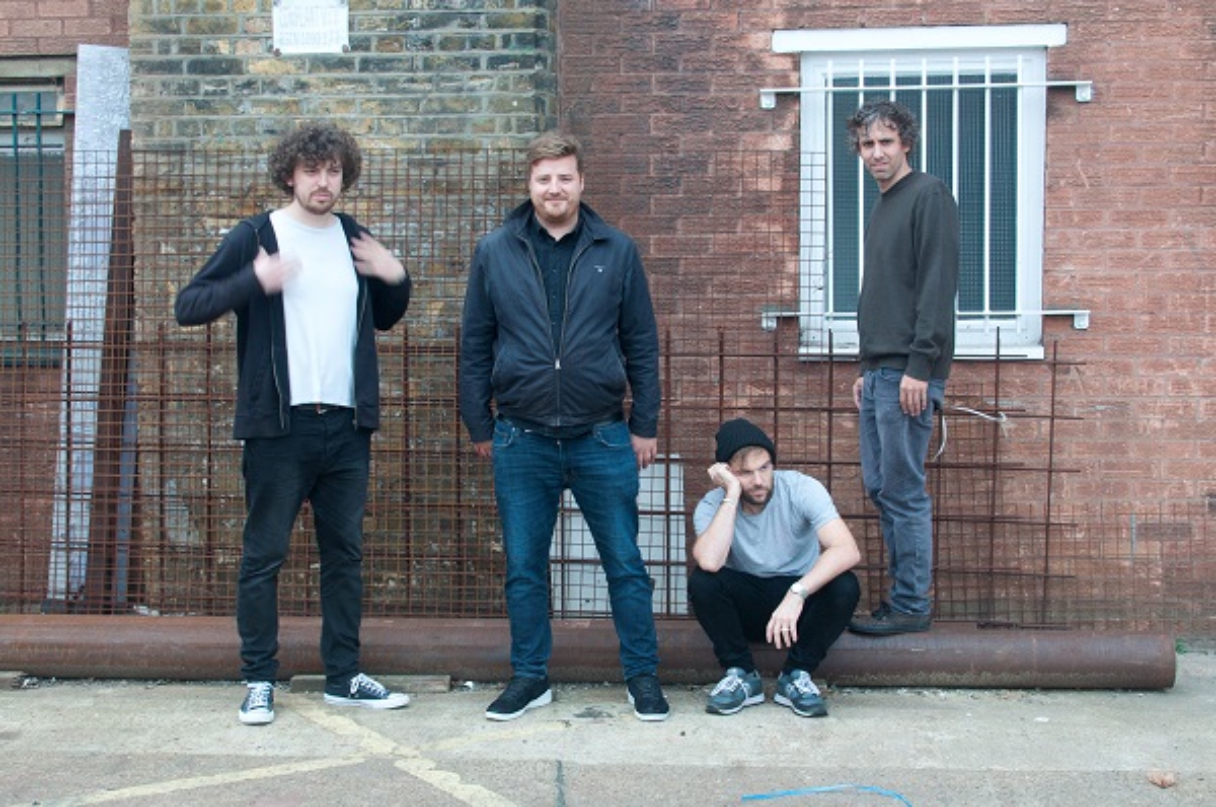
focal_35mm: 52
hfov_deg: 37.9
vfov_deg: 25.7
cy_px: 404
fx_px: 1770
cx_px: 608
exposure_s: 1/40
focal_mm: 35
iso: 800
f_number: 6.3
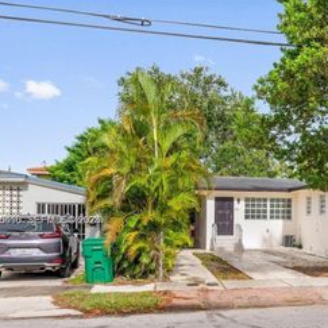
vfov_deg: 34.3
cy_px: 221
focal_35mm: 49
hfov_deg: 32.6
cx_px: 306
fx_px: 525
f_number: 18
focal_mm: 28
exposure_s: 1/160
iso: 320
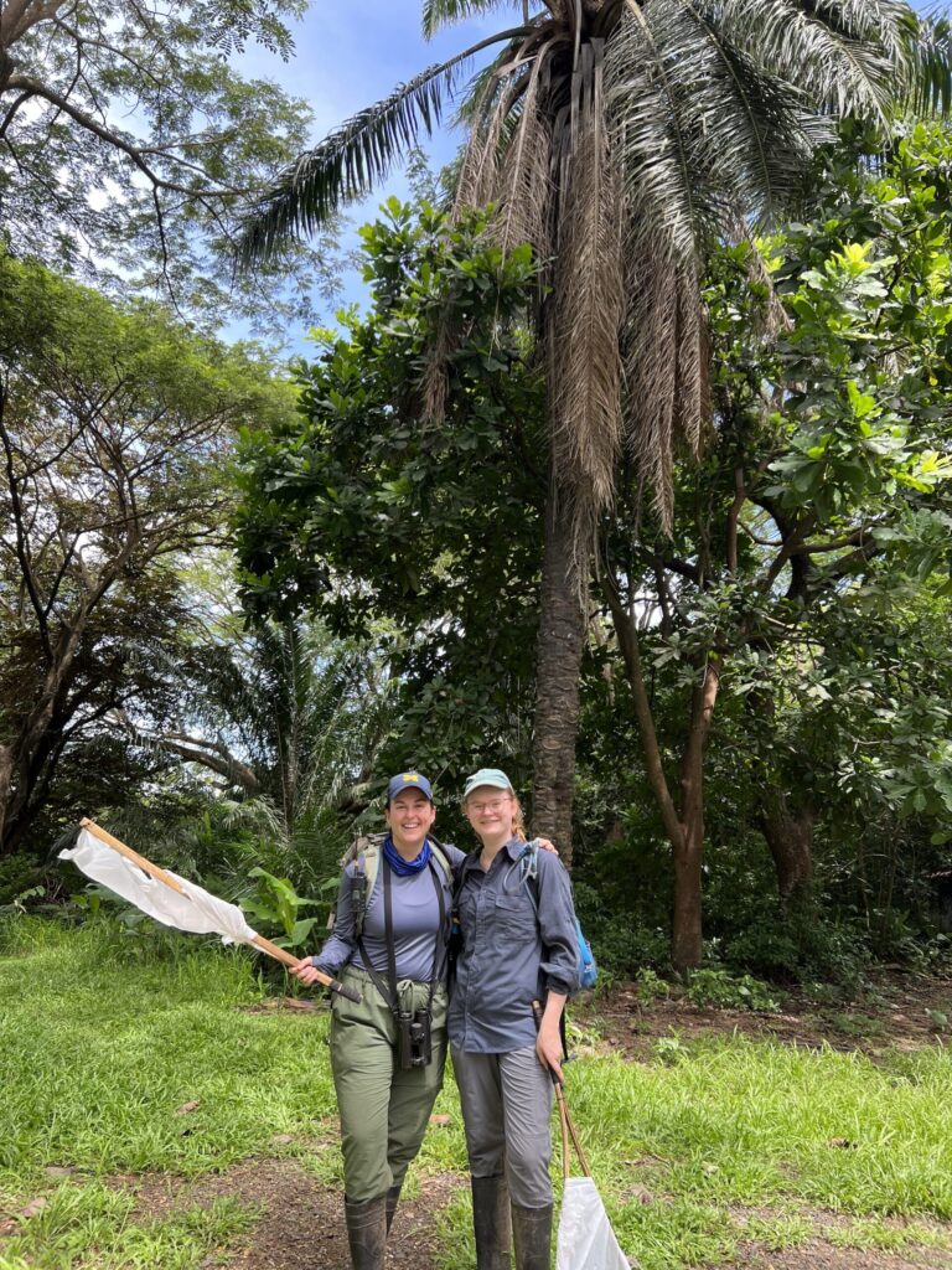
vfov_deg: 67.3
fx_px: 953
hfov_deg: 53.1
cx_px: 476
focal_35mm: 26
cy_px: 635
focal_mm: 5.7
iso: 50
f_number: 1.5
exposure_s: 1/366
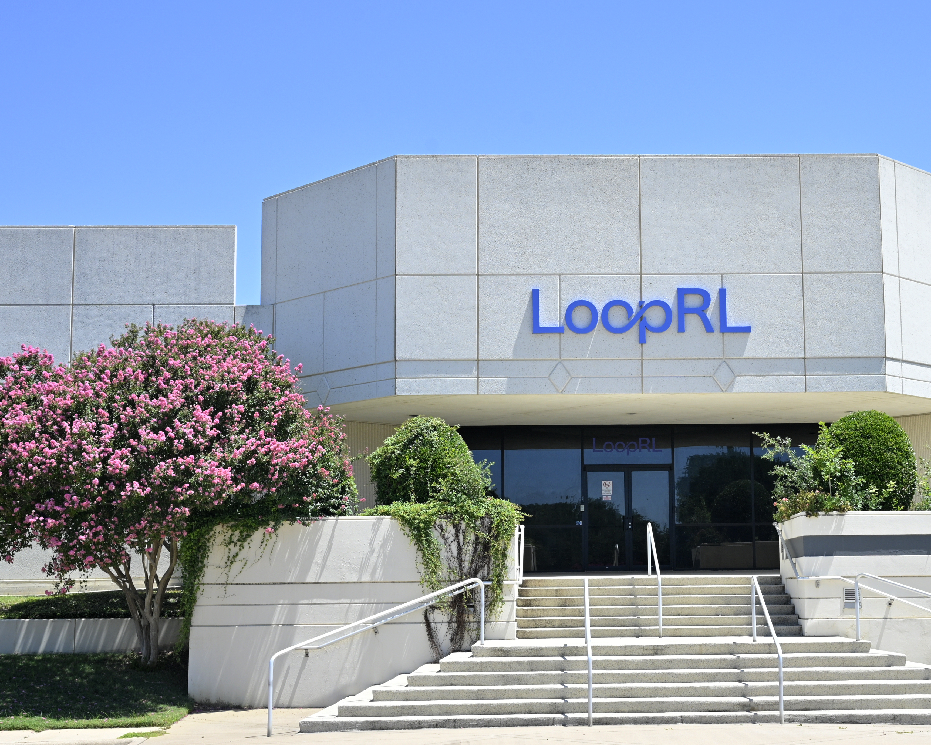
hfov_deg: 35.9
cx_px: 599
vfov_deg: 29.2
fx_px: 1428
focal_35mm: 52
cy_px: 414
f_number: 9
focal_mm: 31.5
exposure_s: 1/200
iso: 160
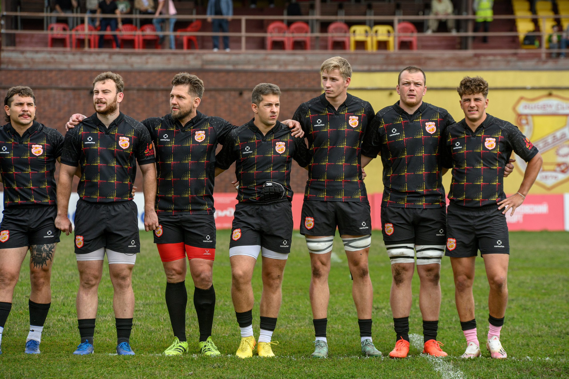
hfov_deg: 11.5
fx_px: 2837
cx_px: 292
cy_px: 190
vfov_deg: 7.7
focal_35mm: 180
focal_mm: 175
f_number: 5.6
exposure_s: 1/1600
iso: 400
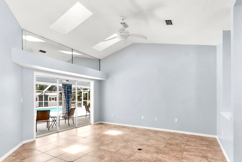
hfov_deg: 86.9
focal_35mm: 19
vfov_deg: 64.1
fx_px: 128
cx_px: 118
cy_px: 96
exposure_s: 1/30
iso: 320
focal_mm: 10
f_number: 6.3
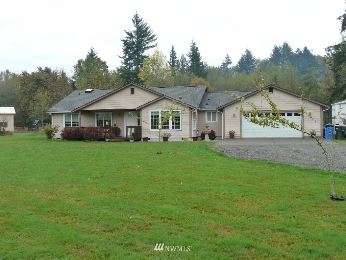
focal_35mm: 40
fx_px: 400
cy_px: 130
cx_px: 173
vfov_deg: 36.0
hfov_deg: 46.8
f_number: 3.6
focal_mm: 6.5
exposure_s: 1/100
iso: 125
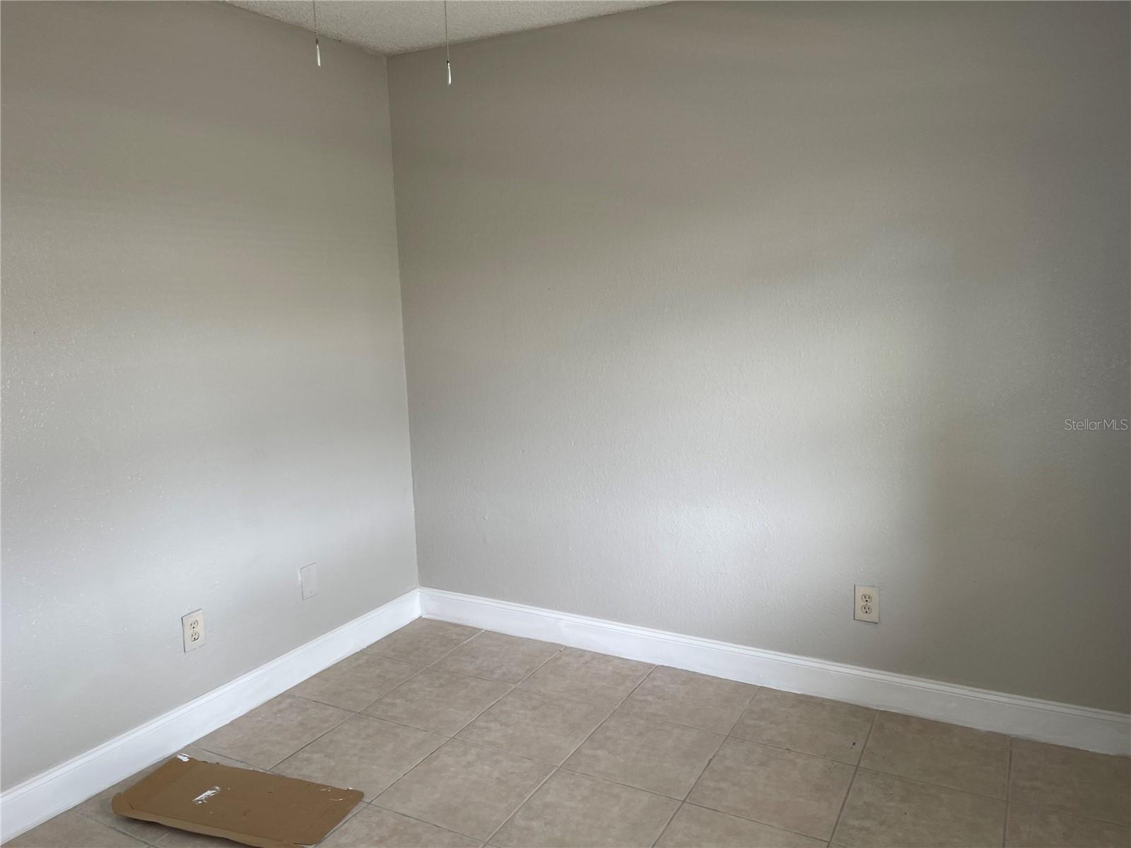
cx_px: 566
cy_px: 424
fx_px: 817
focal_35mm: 25
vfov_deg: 54.9
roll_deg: +1.9
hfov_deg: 69.4
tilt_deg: -8.7
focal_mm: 5.1
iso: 64
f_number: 1.6
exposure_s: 1/121
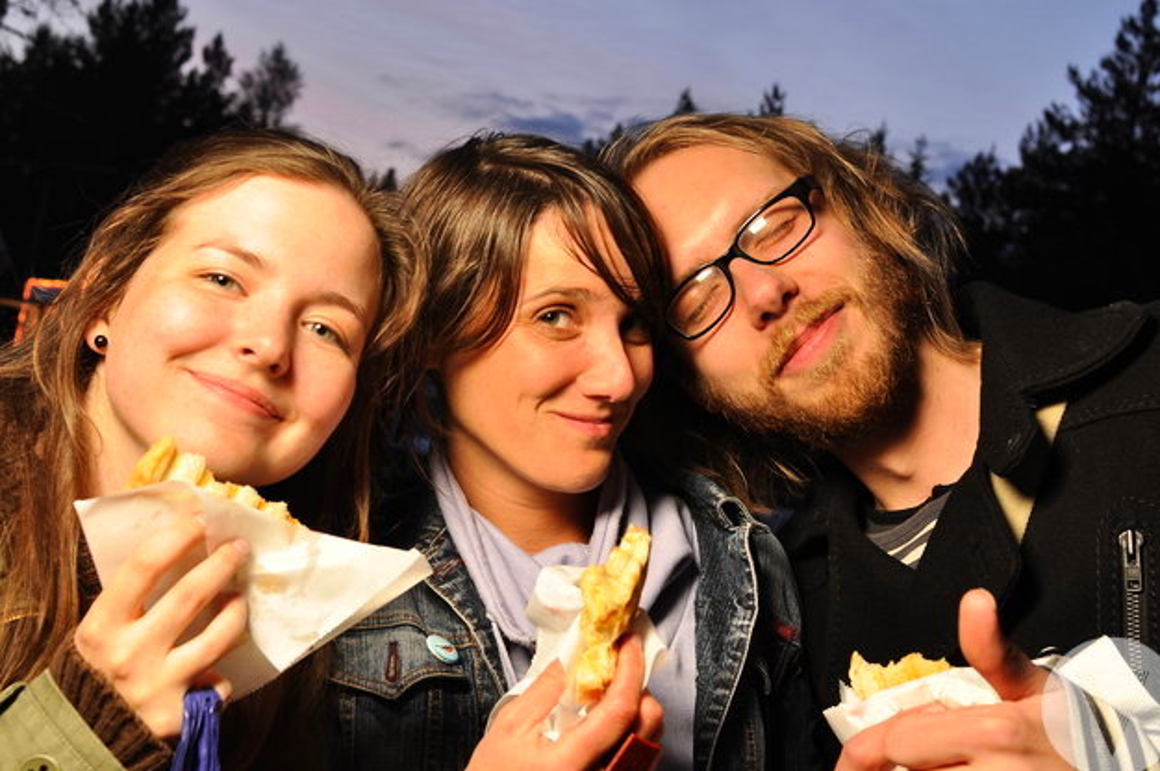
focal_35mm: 47
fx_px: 1513
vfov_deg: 28.6
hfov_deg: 42.0
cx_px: 573
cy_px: 394
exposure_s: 1/60
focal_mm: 28
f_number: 6.3
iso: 400
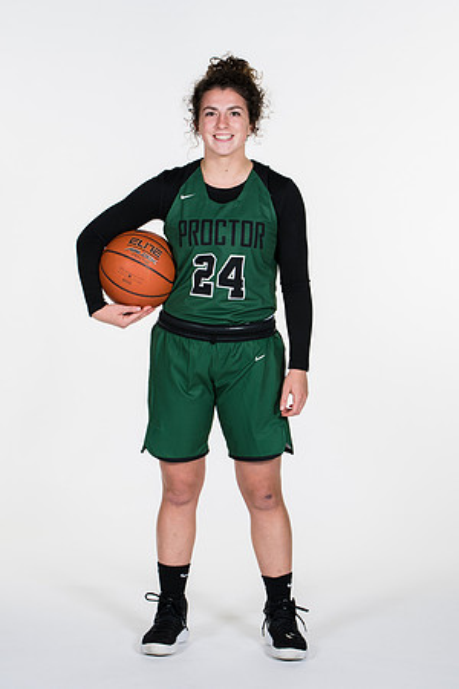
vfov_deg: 19.5
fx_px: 2008
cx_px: 230
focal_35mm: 105
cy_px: 344
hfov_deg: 13.0
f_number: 6.3
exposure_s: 1/160
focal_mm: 70
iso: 200
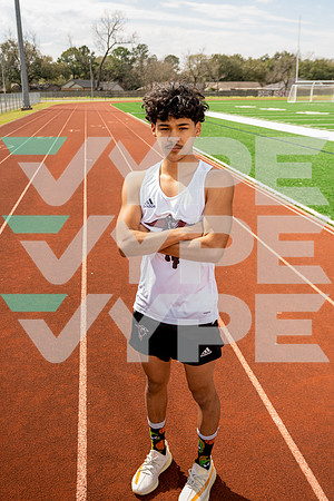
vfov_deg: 53.1
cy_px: 250
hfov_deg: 36.9
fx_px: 501
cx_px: 167
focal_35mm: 36
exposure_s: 1/250
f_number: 5
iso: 100
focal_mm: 36
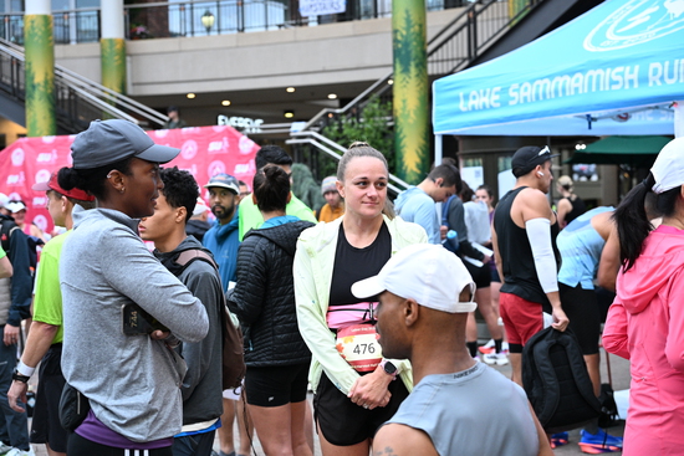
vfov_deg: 23.4
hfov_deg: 34.5
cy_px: 228
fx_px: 1102
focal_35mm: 58
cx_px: 342
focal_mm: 58
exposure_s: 1/500
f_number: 4
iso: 3200
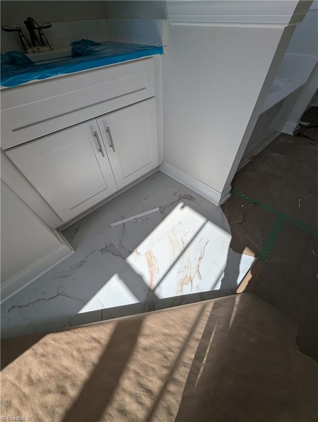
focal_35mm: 12
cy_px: 211
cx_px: 159
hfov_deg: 94.6
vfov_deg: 110.5
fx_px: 147
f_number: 1.7
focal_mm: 2.02
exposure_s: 1/2169
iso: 56
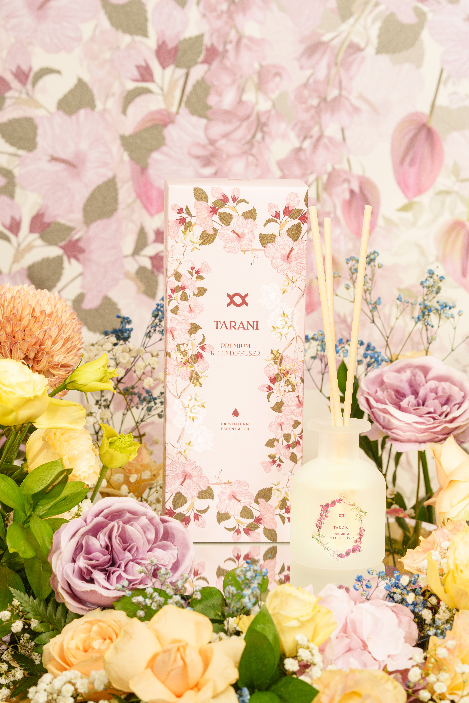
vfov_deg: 23.9
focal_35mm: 85
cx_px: 234
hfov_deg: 16.1
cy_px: 352
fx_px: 1661
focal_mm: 85
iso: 160
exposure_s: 1/125
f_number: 8
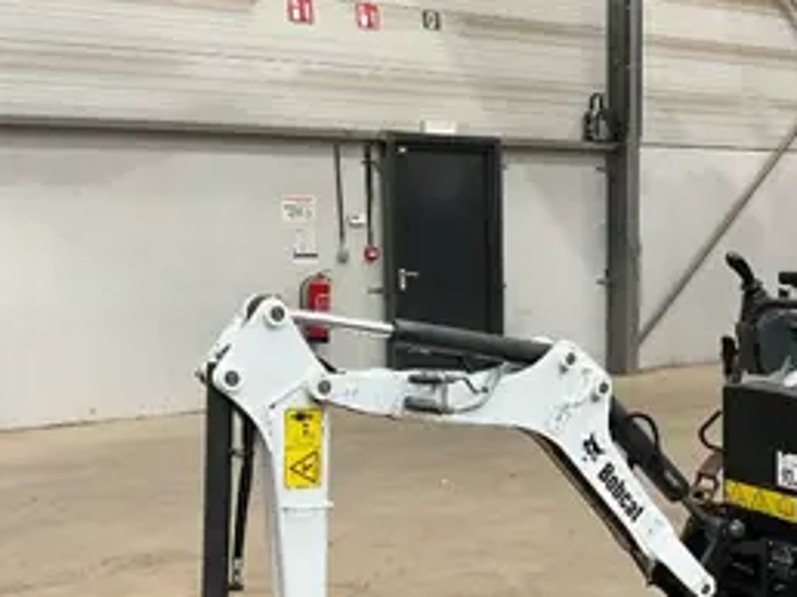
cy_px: 455
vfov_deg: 26.6
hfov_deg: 34.9
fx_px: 1242
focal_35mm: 54
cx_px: 581
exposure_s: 1/60
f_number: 1.8
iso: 200
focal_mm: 3
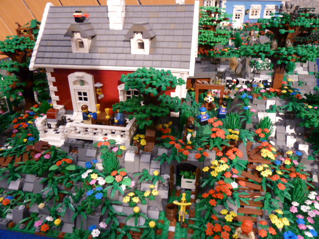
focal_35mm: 25
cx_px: 160
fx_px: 230
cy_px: 120
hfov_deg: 69.4
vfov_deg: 54.9
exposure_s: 1/6
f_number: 3.3
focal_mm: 4.1
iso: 400
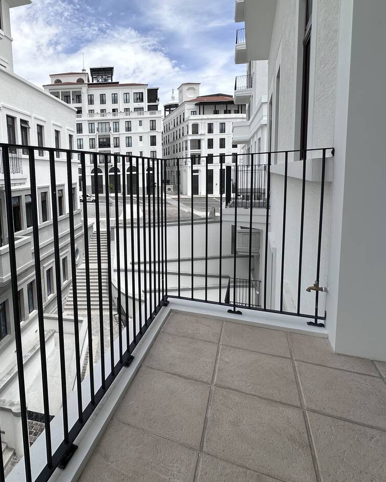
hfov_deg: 62.2
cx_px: 101
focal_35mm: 21
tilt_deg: -5.7
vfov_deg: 77.2
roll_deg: +2.5
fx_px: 300
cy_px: 207
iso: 40
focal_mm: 2.22
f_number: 2.2
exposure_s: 1/2398
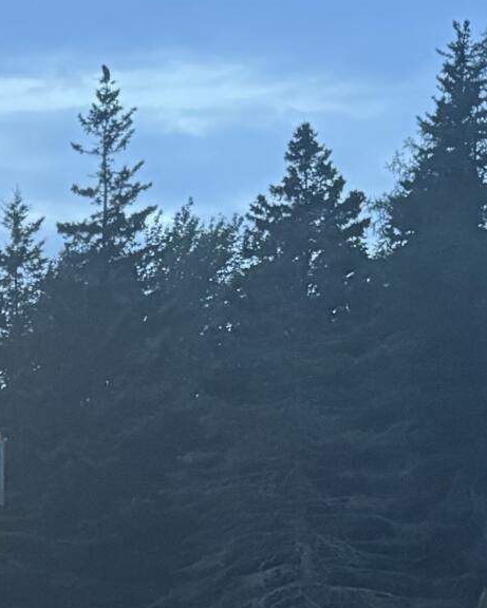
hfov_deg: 12.0
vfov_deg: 14.5
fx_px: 2197
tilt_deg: -6.4
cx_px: -262
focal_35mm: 122
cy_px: 971
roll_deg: +0.9
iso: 800
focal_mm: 6.76
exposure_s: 1/40
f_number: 1.78
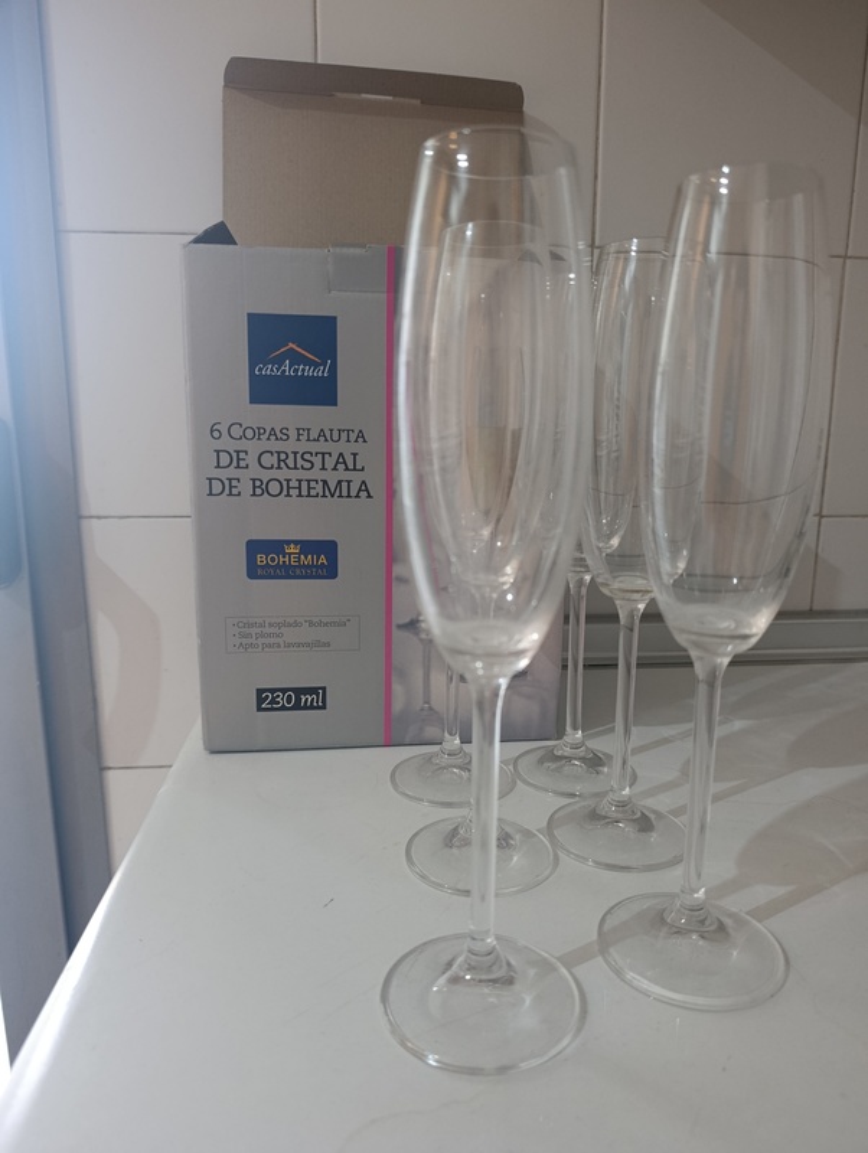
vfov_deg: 73.9
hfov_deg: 59.0
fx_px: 767
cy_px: 576
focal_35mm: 23
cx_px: 434
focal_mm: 6.11
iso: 1411
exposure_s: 1/50
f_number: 1.65
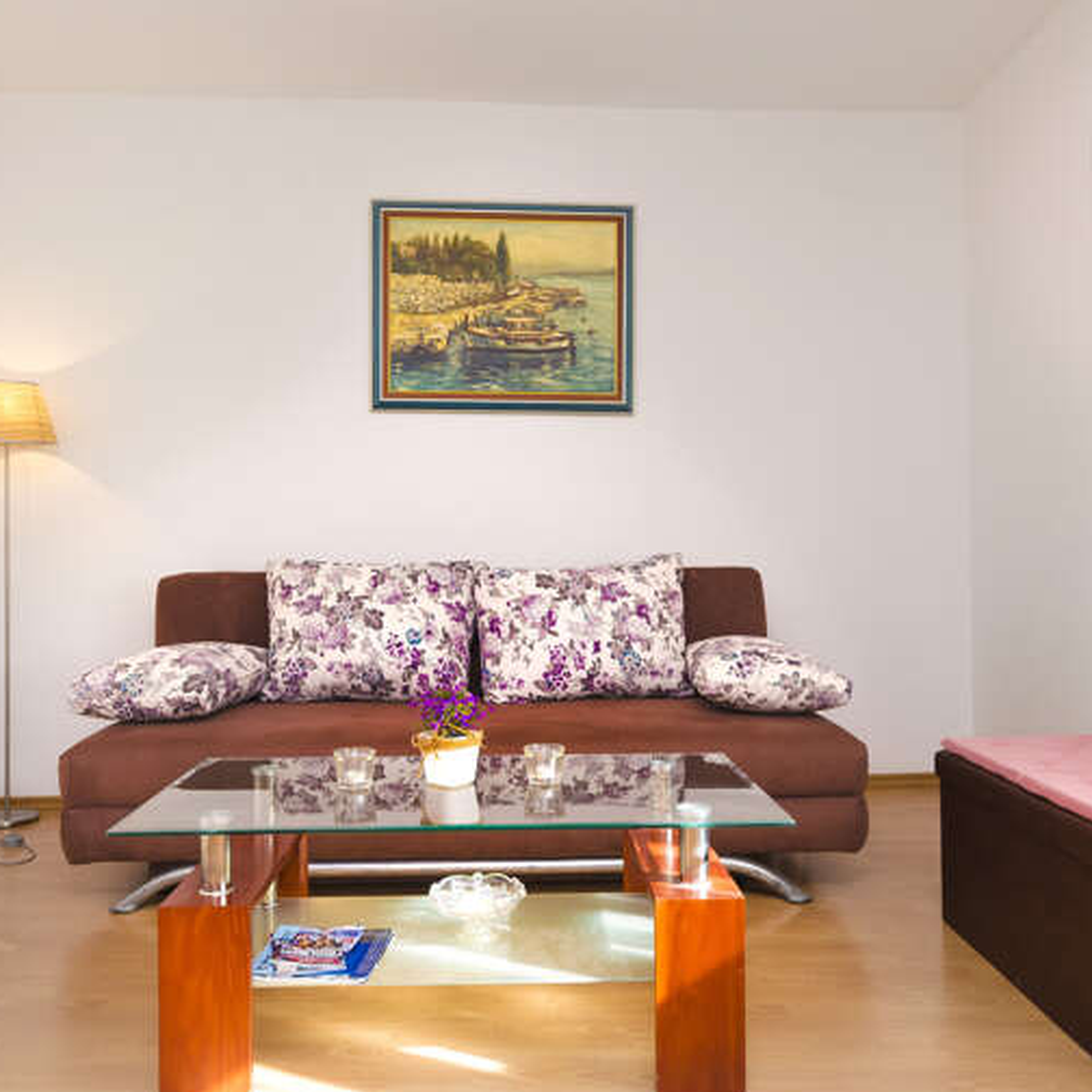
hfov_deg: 52.5
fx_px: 1106
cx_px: 524
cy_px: 549
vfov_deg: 52.5
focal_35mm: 31
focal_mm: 16
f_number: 6.3
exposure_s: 1/50
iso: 100
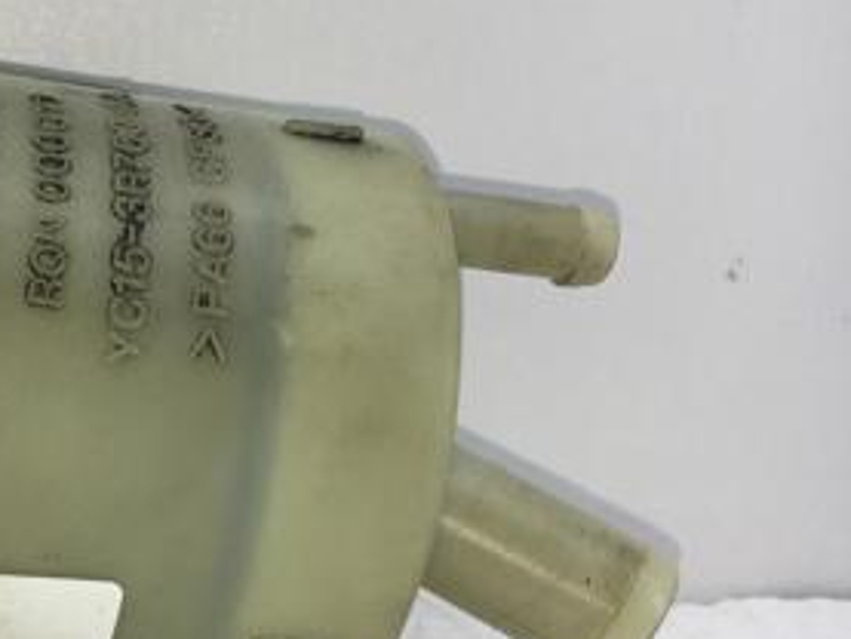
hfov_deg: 26.7
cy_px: 430
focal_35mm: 67
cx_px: -83
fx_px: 1648
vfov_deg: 21.9
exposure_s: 1/422
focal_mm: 4.15
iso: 25
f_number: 2.2
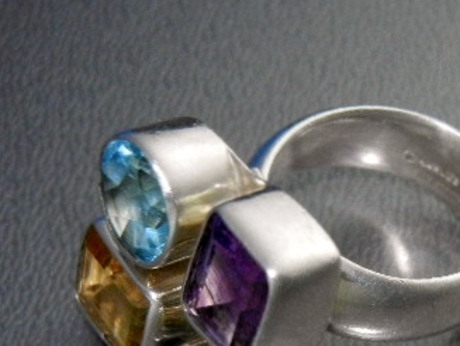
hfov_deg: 14.8
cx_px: 371
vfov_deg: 11.2
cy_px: 287
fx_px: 1756
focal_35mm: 132
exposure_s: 1/30
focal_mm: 12.2
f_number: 8.2
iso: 774
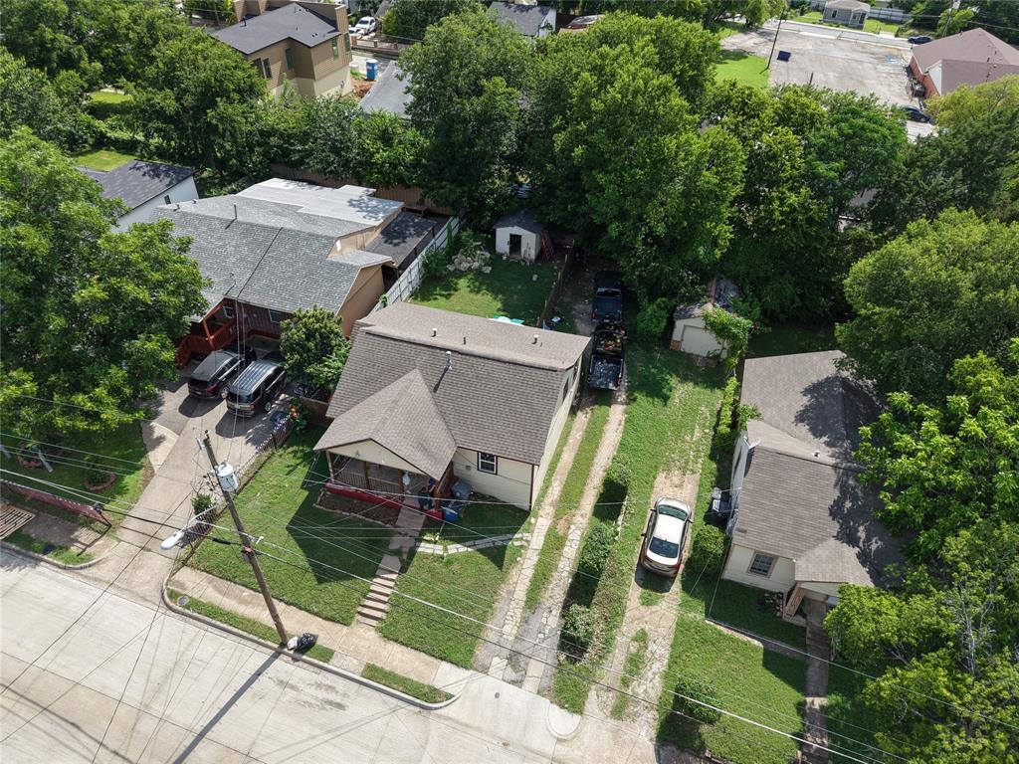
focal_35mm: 24
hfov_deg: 71.6
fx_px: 706
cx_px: 510
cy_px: 382
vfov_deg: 56.8
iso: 180
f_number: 1.8
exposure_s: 1/3000
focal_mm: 8.67
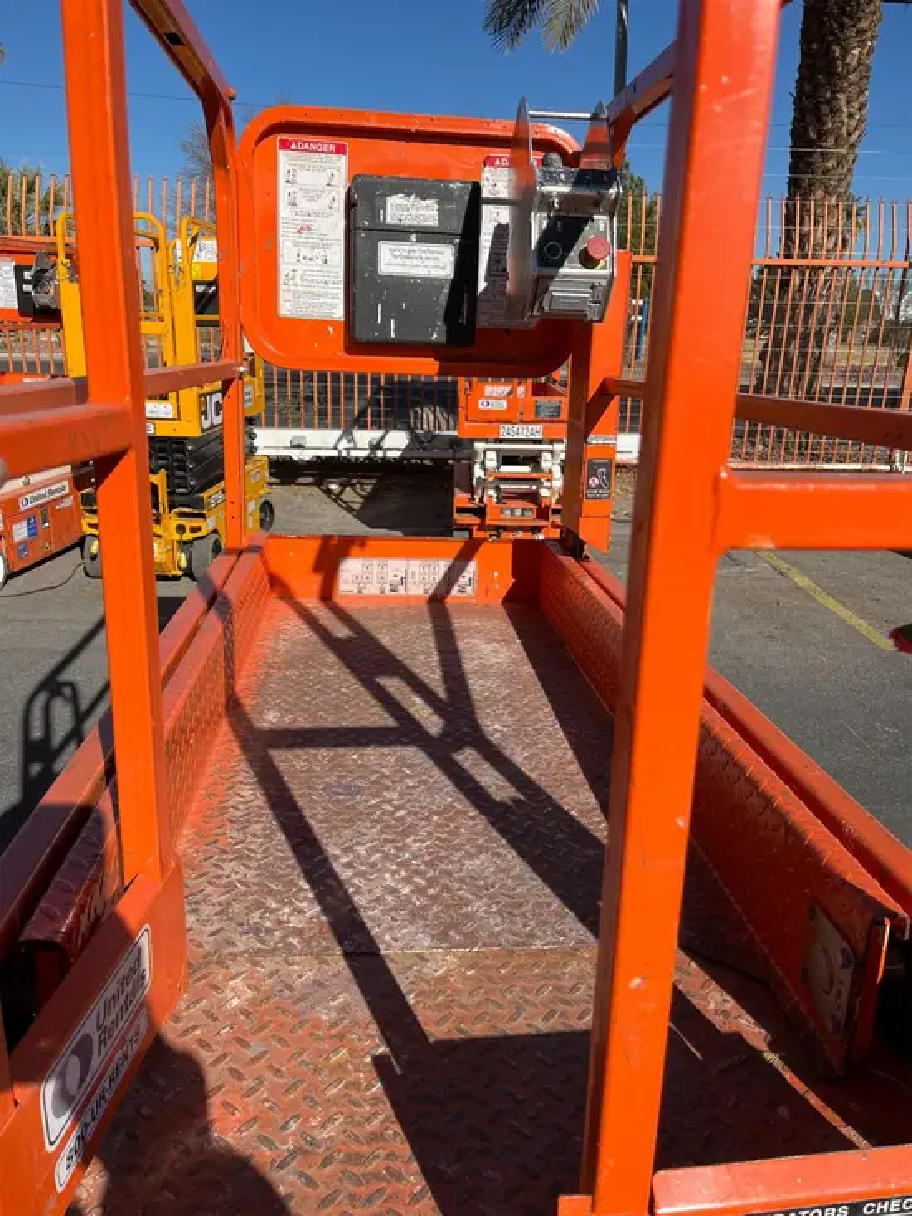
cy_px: 608
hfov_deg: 53.1
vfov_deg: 67.3
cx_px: 456
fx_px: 913
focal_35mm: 26
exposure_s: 1/4149
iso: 50
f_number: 1.6
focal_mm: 5.1
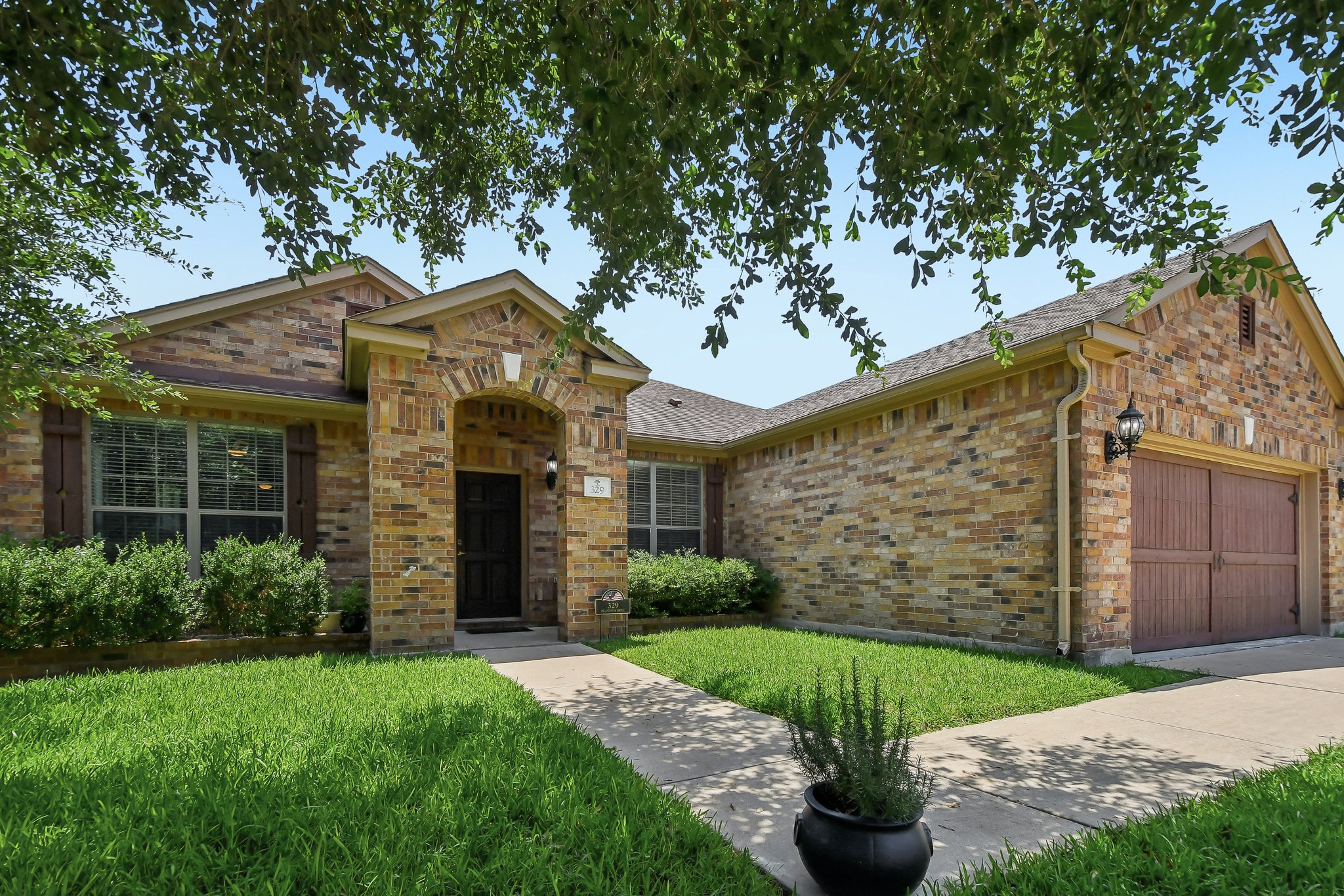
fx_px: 560
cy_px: 448
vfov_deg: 77.3
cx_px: 672
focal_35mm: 15
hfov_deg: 100.4
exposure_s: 1/800
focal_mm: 10
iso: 400
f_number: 8
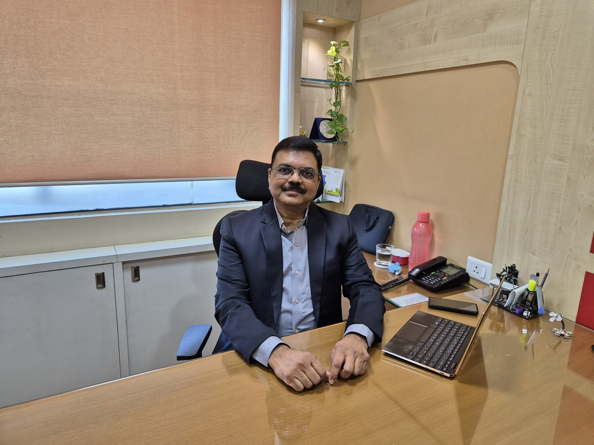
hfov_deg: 73.9
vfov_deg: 58.9
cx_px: 297
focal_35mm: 23
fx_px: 395
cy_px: 222
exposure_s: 1/100
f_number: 1.8
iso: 160
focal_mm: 5.4
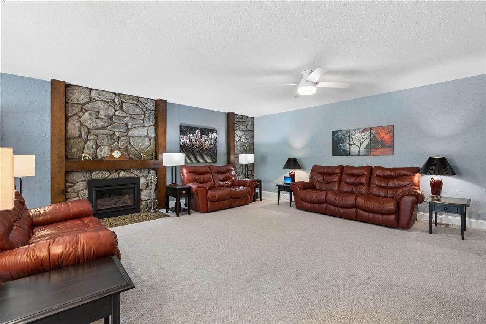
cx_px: 243
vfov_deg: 73.7
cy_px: 162
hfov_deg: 96.7
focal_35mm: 16
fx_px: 216
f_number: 8
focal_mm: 16
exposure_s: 1/6
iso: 400
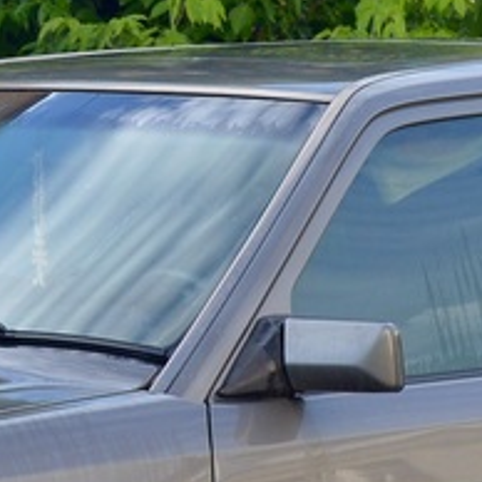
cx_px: -27
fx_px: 4962
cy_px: 97
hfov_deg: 5.5
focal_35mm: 315
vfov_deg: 5.6
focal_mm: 50
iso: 250
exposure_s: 1/200
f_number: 5.6
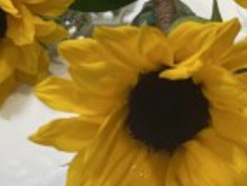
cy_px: -7
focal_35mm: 73
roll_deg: -1.5
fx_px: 522
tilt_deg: -43.3
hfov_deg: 26.0
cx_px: 207
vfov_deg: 19.5
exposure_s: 1/120
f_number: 1.6
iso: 100
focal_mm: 4.2
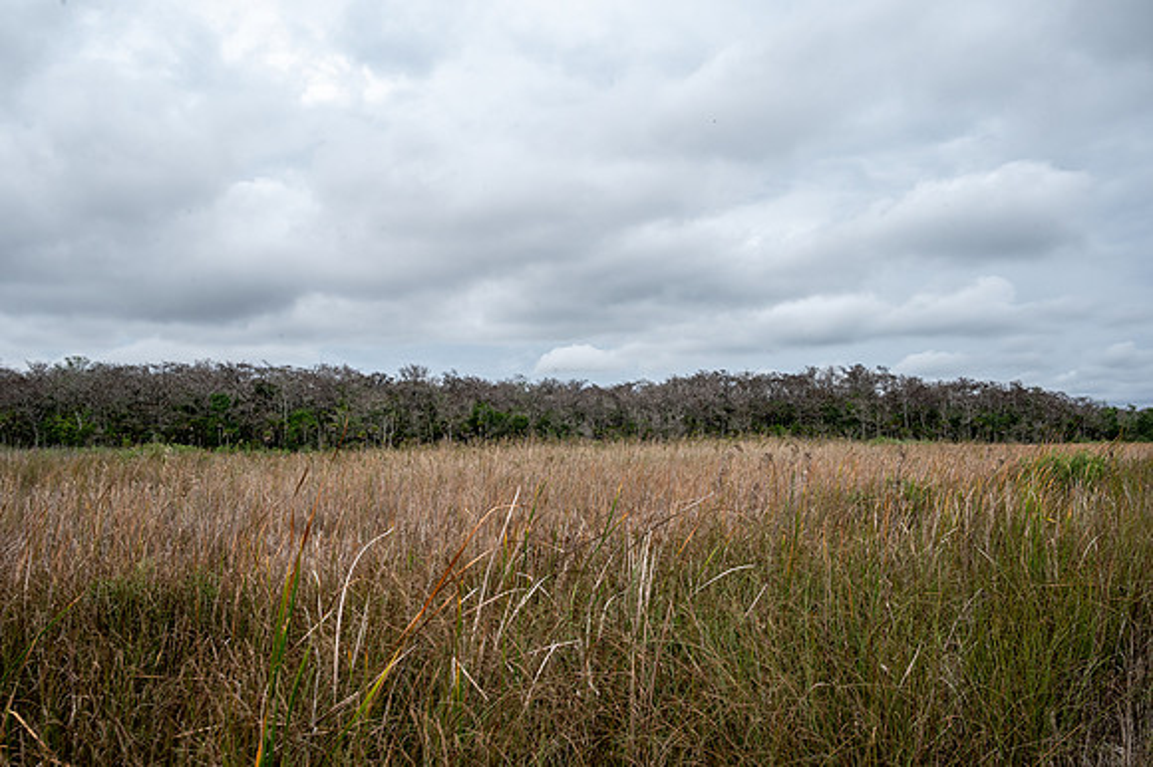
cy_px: 384
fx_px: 915
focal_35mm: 29
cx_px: 576
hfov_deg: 64.4
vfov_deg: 45.5
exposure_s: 1/200
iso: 320
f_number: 16
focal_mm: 28
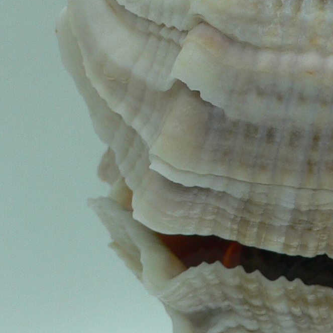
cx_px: 334
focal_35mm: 94
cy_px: -9
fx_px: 1023
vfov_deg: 18.0
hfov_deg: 18.0
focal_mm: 4.6
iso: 80
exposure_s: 1/60
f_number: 2.8
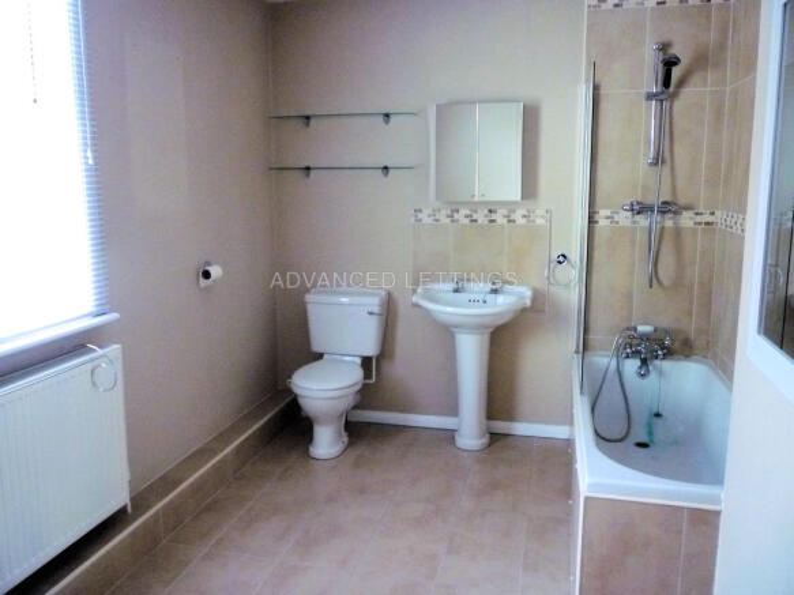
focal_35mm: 29
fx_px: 665
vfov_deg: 48.2
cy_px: 298
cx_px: 397
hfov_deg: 61.7
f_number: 3.3
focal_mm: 5.2
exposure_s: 1/8
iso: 400
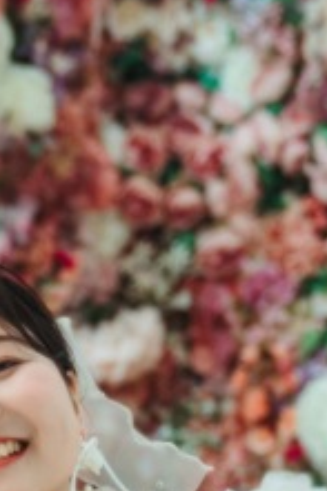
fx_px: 1979
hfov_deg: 9.0
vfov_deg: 13.8
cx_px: -269
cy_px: 559
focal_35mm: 145
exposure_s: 1/160
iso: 640
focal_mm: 40
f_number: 2.8
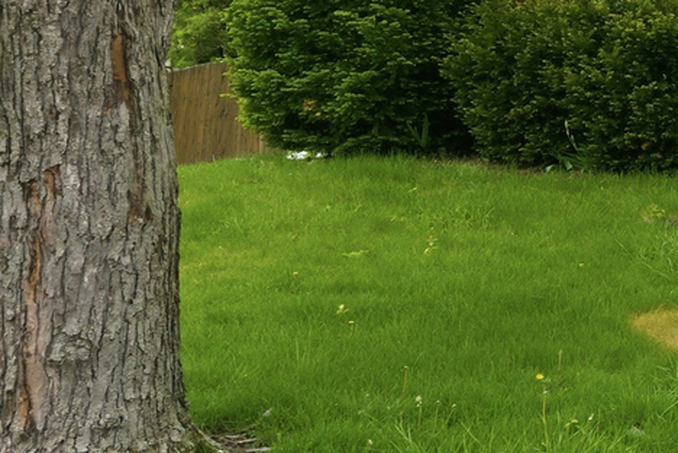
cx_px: 1095
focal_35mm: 69
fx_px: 1301
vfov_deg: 19.7
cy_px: 137
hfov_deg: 22.3
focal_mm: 20
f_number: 7.1
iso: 80
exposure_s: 1/100
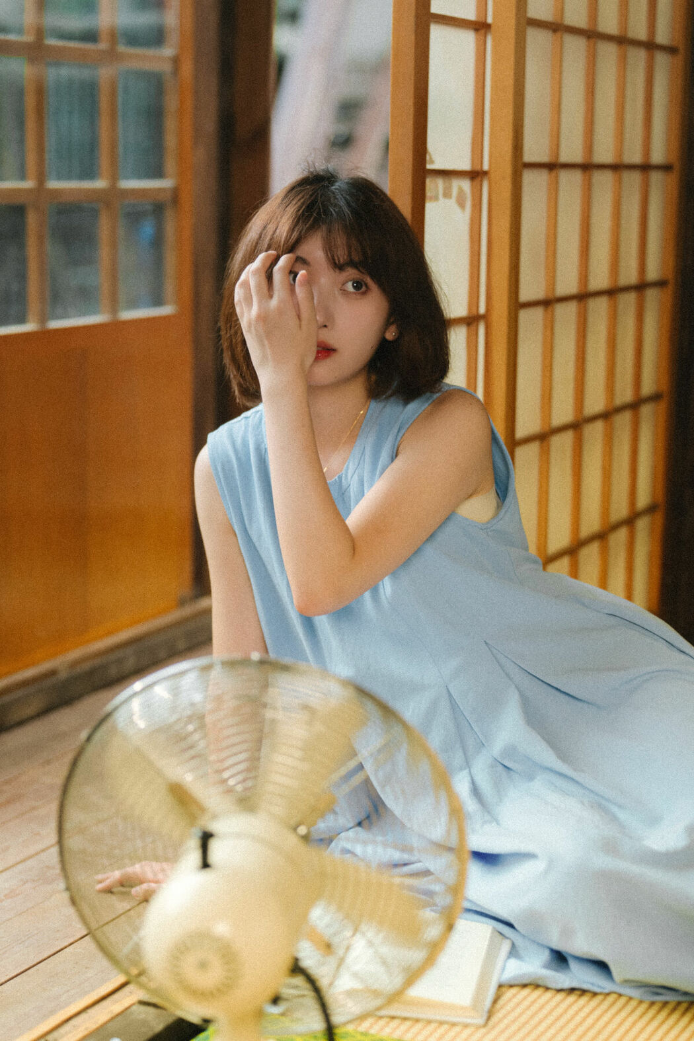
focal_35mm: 69
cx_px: 347
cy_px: 520
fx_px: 1995
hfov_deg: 19.7
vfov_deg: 29.2
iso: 400
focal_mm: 69
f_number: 2.5
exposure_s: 1/500
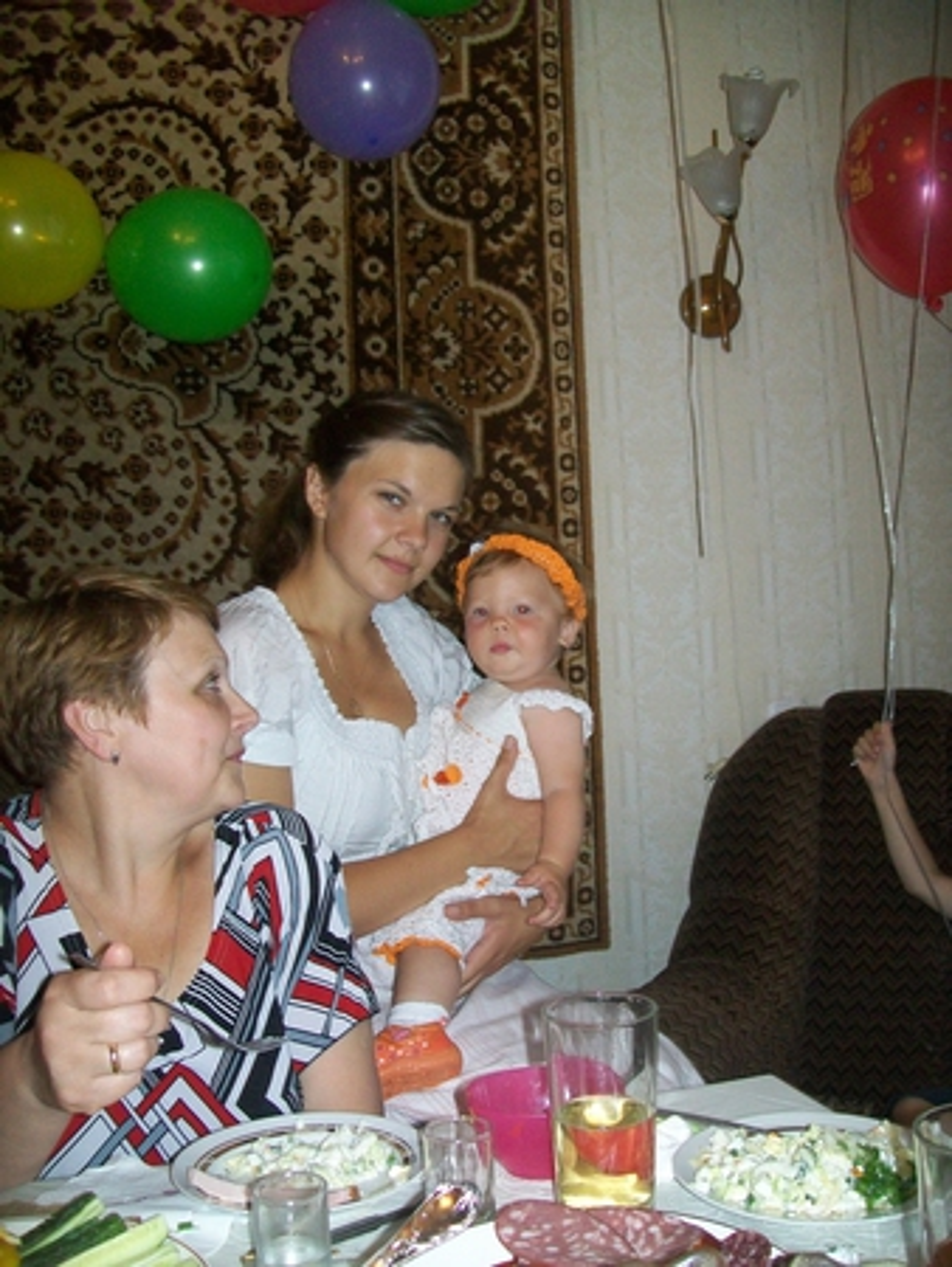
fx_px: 1246
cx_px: 476
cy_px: 634
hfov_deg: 41.8
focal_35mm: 34
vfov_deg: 53.9
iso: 160
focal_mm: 6.1
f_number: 2.7
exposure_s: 1/60
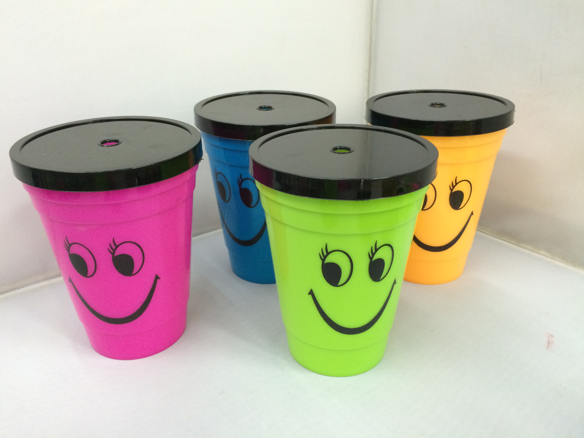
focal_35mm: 29
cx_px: 292
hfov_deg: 61.7
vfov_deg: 48.2
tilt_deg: -26.1
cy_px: 219
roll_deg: +1.2
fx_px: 489
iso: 320
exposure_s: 1/33
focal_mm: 4.15
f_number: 2.2
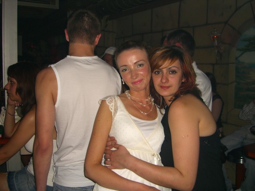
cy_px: 96
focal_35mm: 38
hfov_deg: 49.0
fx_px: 280
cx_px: 128
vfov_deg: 37.7
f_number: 2.8
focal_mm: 7.9
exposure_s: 1/60
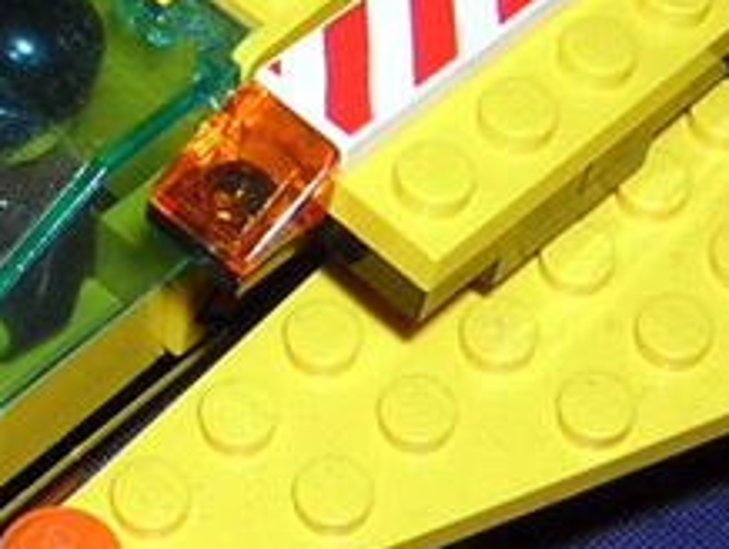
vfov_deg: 11.1
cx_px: 80
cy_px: -17
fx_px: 2783
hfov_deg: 14.8
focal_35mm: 132
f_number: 5.2
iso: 100
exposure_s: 1/60.1
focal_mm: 4.7
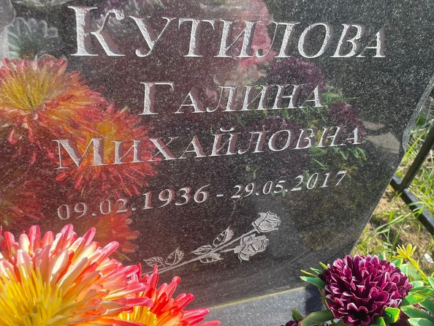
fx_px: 439
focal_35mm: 35
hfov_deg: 52.5
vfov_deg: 40.7
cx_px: 243
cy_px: 158
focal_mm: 4.2
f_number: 1.6
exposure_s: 1/1092
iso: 32
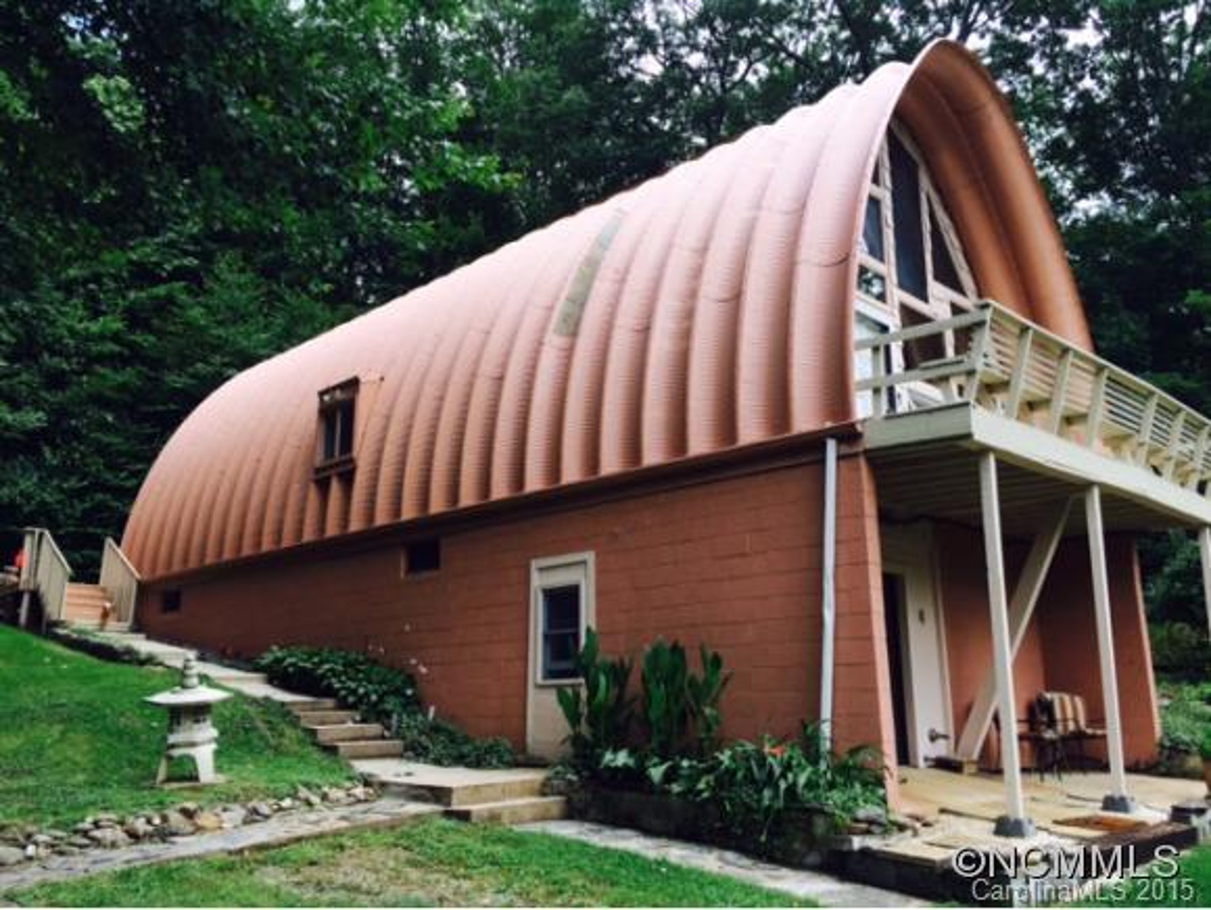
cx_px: 606
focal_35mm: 29
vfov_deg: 48.3
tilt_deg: +13.7
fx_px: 1015
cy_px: 455
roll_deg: +1.1
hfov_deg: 61.6
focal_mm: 4.15
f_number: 2.2
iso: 32
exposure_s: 1/570
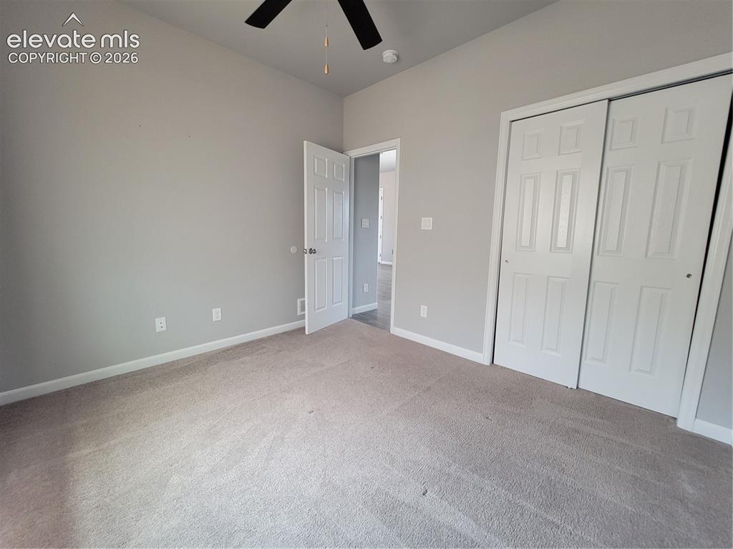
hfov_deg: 106.2
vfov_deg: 89.9
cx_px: 366
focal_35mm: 13
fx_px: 275
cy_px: 274
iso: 400
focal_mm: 2.2
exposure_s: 1/40
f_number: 2.2
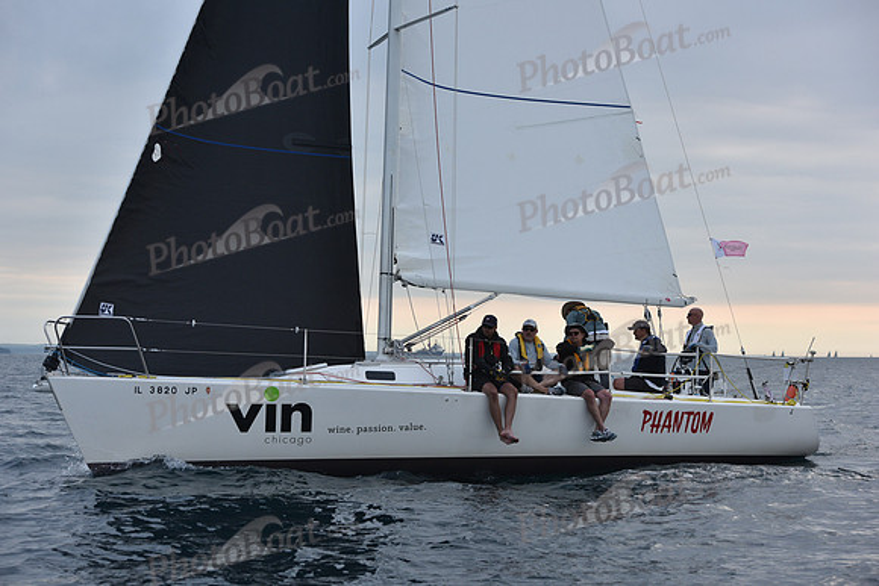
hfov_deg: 28.8
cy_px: 293
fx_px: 1709
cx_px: 440
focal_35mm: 70
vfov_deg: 19.5
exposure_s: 1/800
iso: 400
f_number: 6.3
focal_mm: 70
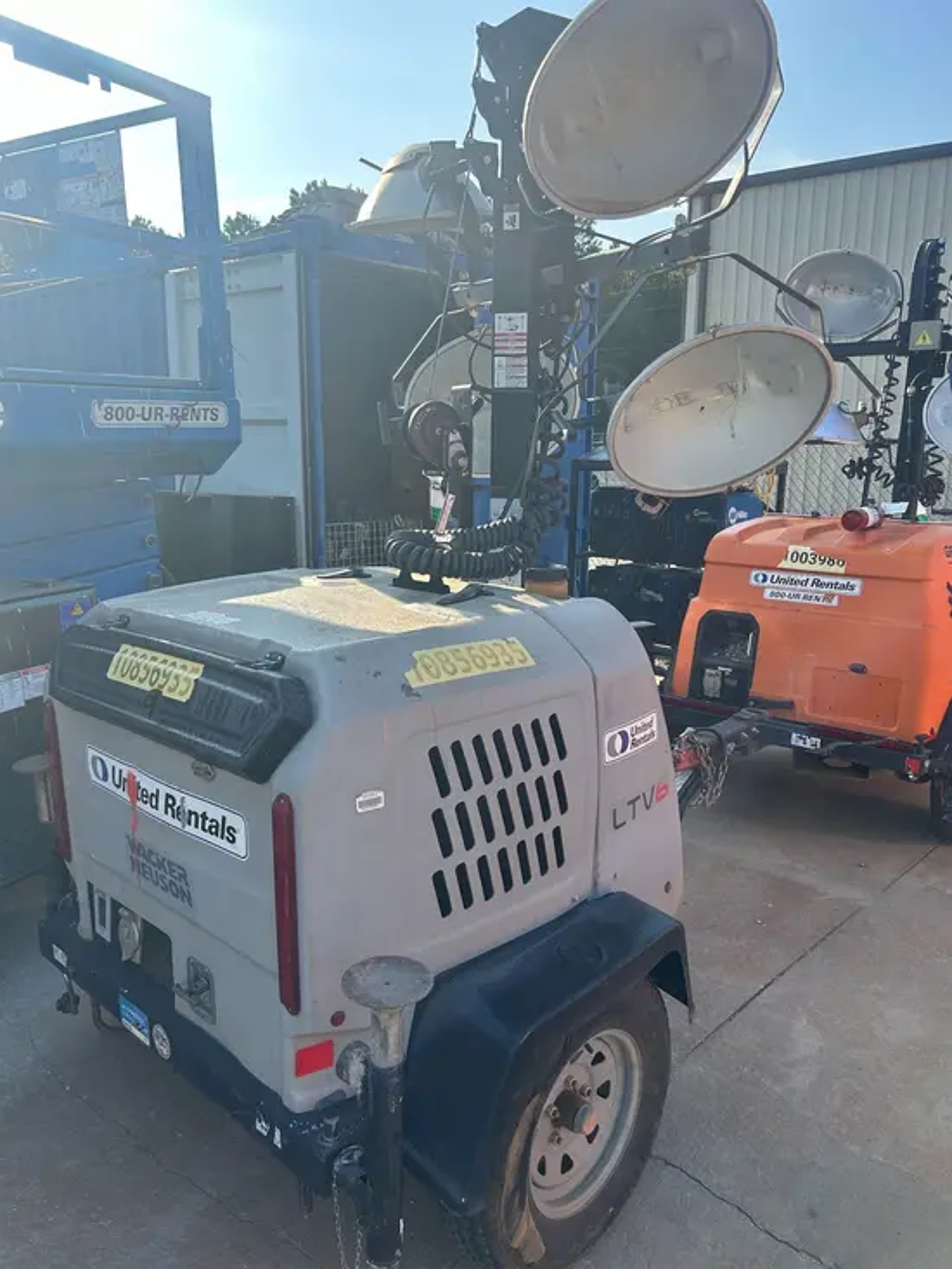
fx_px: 953
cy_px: 634
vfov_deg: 67.3
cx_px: 476
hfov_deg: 53.1
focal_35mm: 26
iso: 50
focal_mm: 5.7
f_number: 1.5
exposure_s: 1/1488
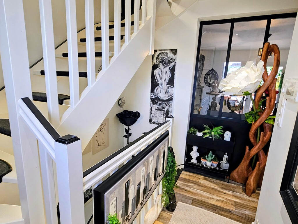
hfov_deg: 106.2
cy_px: 112
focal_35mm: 13
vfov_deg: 89.9
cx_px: 149
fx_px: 112
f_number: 2.2
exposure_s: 1/50
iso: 125
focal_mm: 2.2
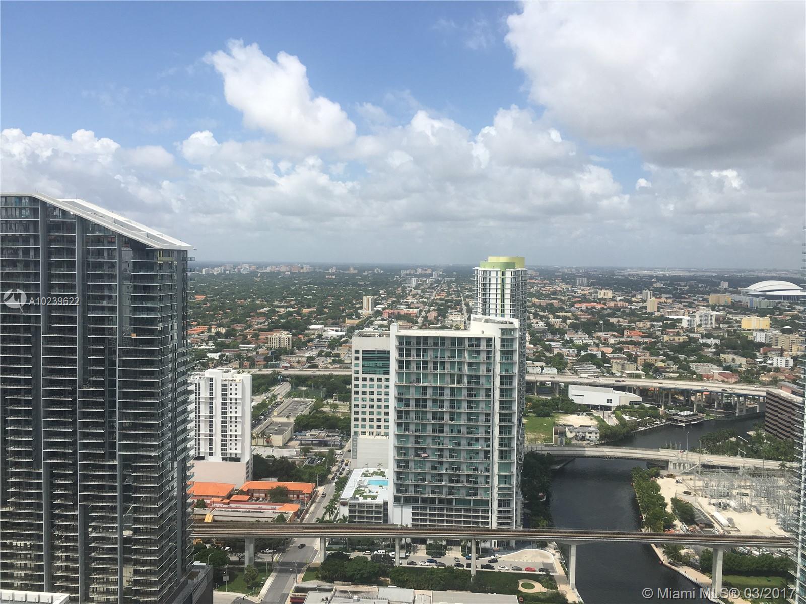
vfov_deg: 48.2
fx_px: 675
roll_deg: -1.1
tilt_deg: -3.0
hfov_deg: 61.7
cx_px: 403
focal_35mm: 29
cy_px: 302
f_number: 2.2
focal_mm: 4.15
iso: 25
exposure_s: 1/2481
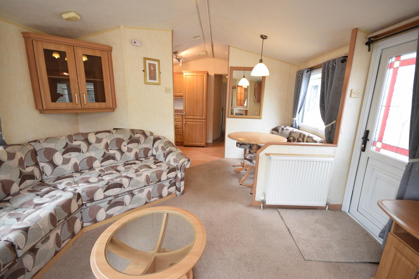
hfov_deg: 100.4
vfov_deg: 77.3
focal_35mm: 15
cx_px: 210
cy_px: 140
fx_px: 175
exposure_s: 1/20
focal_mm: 10
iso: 200
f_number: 4
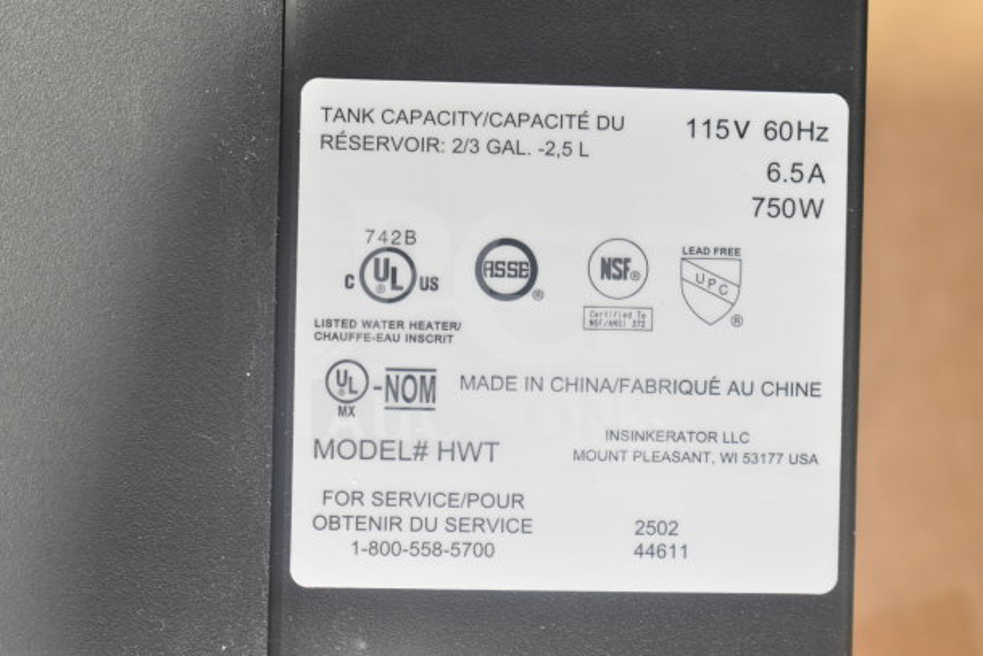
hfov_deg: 33.4
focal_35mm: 60
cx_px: 492
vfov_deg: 22.6
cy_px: 328
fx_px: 1639
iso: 1100
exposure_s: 1/60
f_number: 5
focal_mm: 40
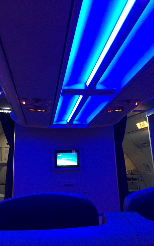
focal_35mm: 32
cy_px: 123
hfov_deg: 39.4
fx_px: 215
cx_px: 68
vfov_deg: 59.7
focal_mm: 4.12
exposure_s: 1/30
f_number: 2.2
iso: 200
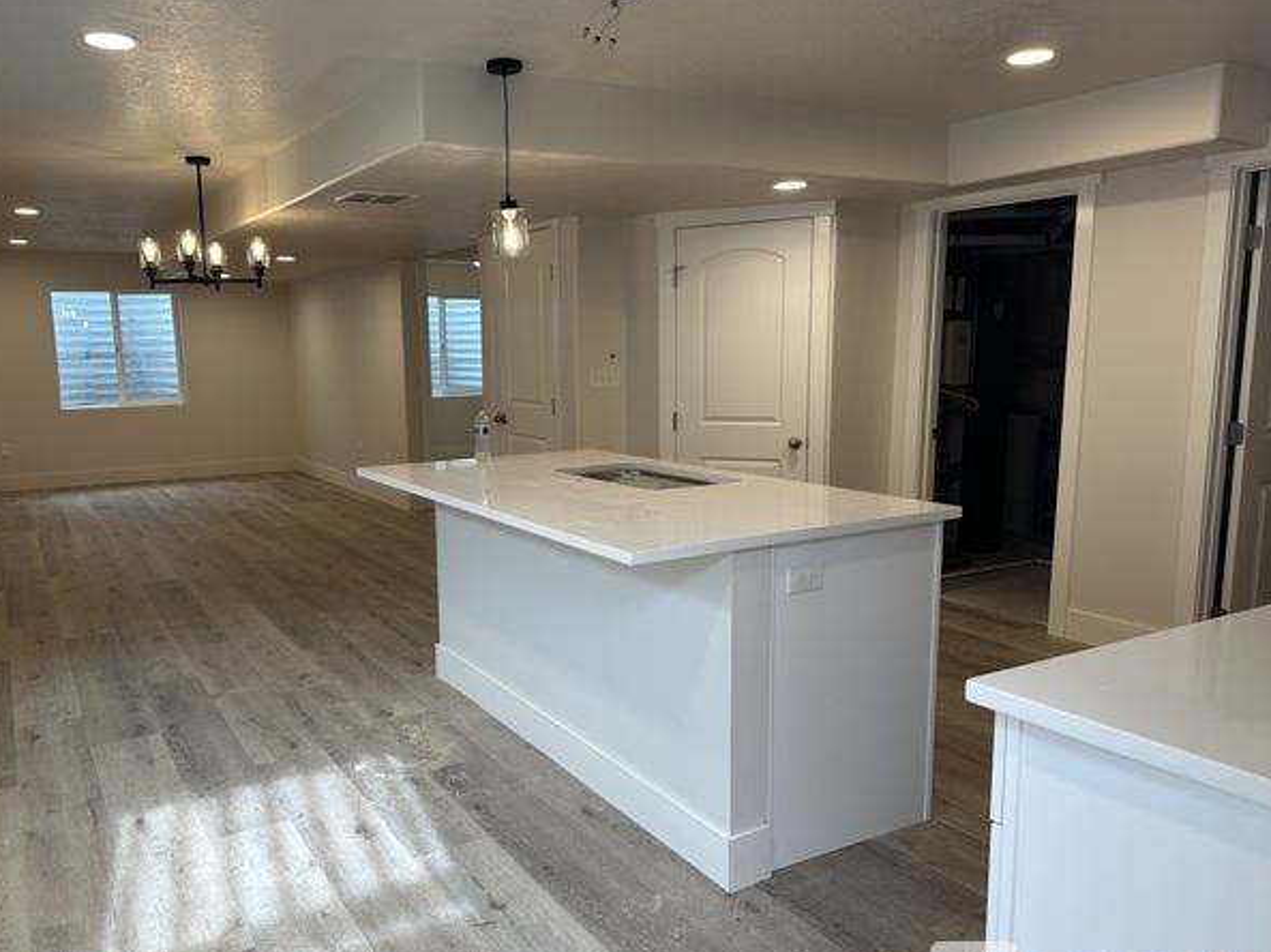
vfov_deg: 51.3
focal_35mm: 27
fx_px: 991
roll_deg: +1.1
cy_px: 491
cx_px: 563
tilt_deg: -9.3
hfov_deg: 65.2
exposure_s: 1/120
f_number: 1.78
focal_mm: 6.86
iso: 64
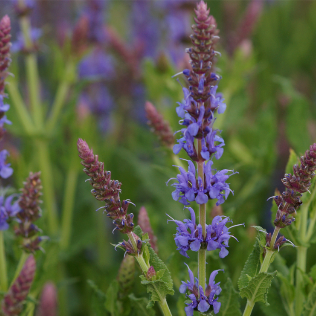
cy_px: 158
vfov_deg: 9.1
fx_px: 1983
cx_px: 207
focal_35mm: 192
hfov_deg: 9.1
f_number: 5.6
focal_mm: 100
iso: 320
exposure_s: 1/160
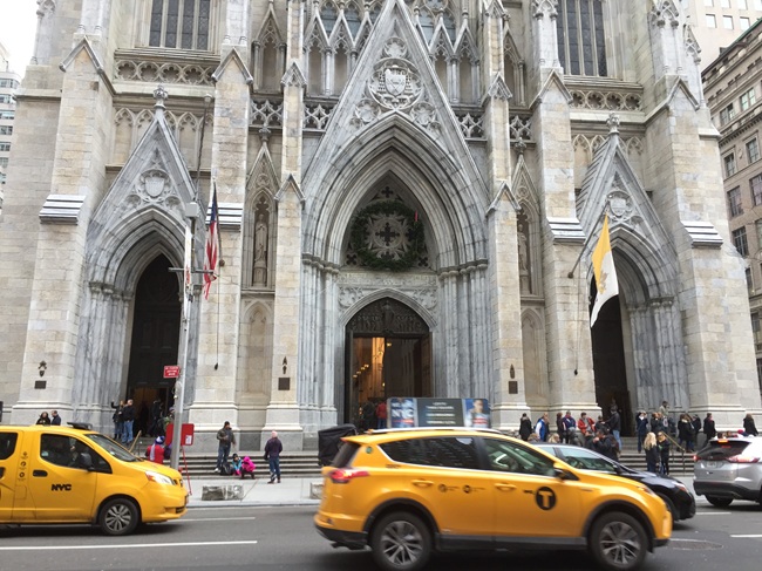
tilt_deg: +12.5
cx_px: 381
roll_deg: +1.1
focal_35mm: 29
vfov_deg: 48.2
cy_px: 286
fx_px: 638
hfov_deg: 61.7
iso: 40
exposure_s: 1/60
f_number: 2.2
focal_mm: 4.15
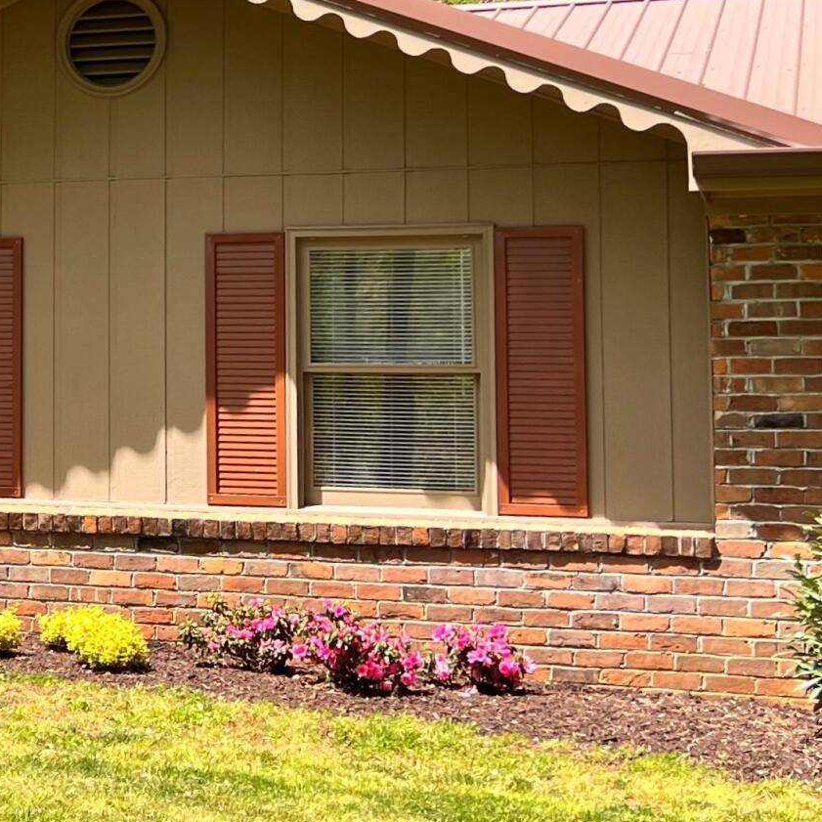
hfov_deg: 19.4
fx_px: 2203
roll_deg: -3.8
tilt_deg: +6.3
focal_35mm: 82
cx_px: -259
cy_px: 215
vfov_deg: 21.0
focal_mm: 5.7
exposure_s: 1/775
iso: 50
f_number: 1.5
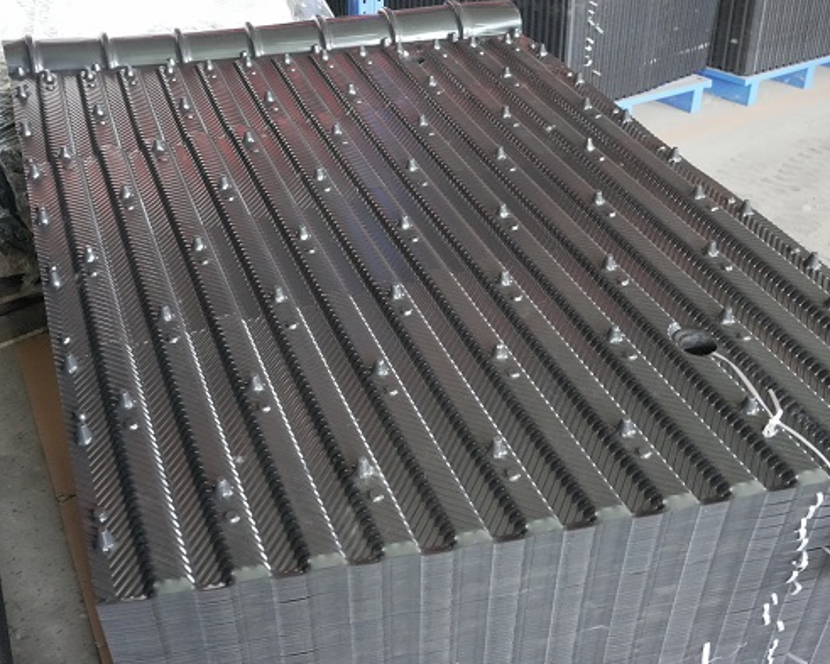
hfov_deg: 45.9
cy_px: 336
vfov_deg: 37.4
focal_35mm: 40
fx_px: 981
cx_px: 414
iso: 12800
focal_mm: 34.8
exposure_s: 1/25
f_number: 10
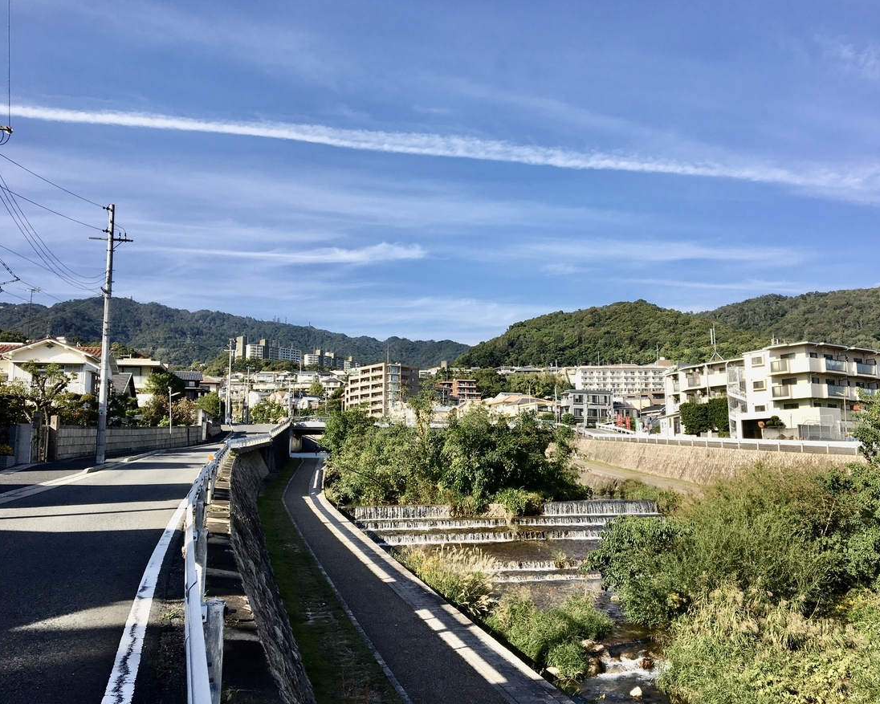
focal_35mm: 31
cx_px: 479
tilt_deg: +7.6
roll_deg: +0.6
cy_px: 346
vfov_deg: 47.1
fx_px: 807
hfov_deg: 57.1
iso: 25
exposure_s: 1/1282
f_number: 2.2
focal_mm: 4.15
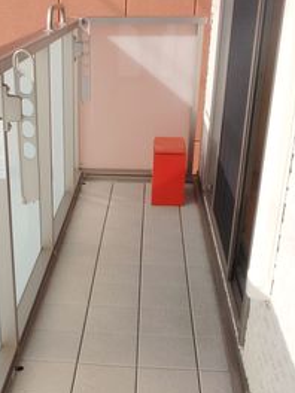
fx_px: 580
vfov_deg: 36.9
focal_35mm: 51
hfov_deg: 28.0
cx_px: 60
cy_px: 280
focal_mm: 3.7
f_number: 6
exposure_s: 1/500
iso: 125
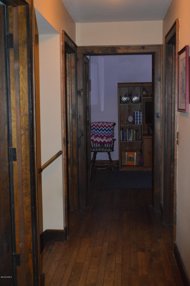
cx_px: 95
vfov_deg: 41.2
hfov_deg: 28.0
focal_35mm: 48
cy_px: 143
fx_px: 381
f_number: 4.8
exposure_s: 1/60
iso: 3200
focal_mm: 32
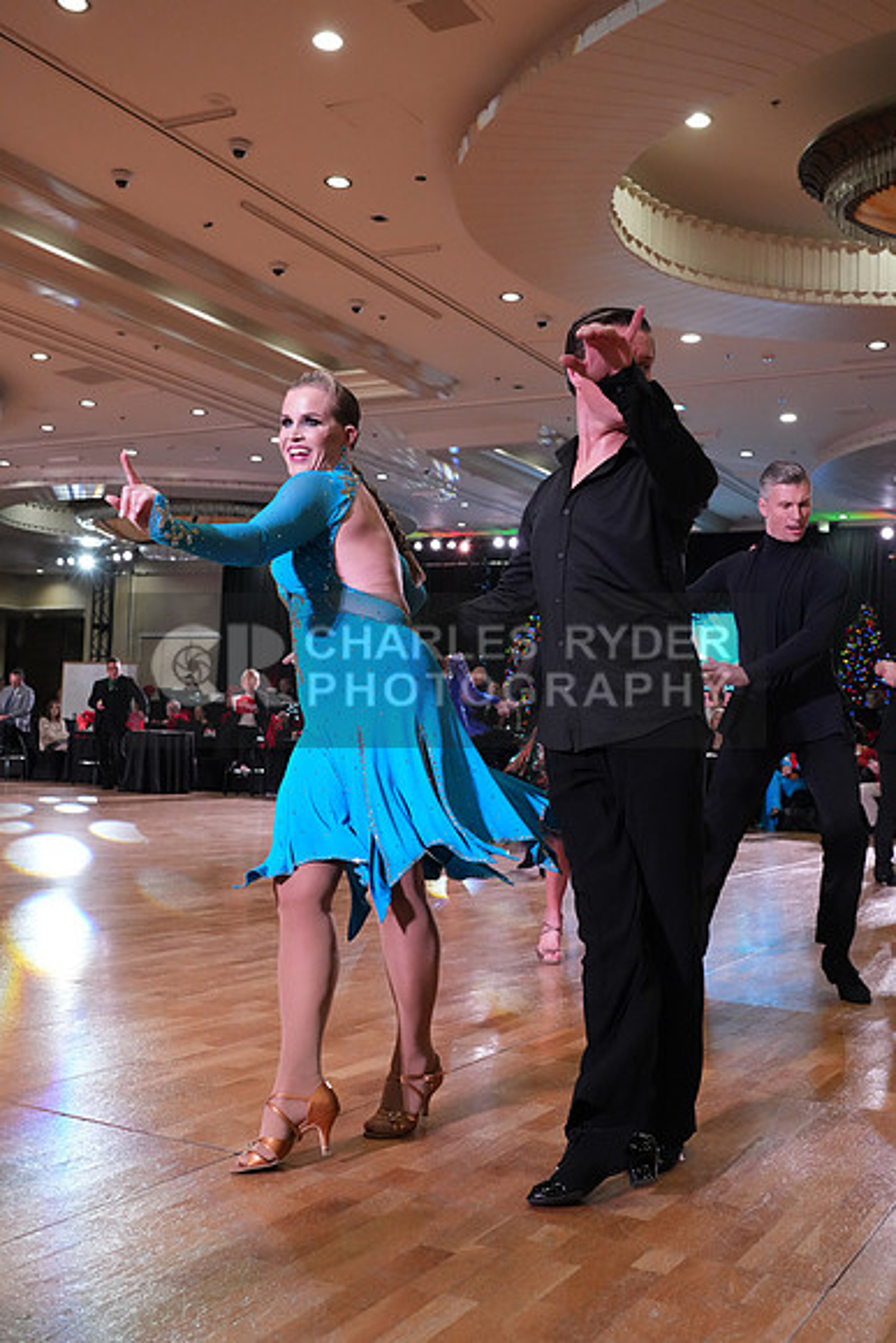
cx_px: 448
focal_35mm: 35
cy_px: 672
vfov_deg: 54.4
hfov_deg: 37.9
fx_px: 1306
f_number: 5.6
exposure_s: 1/320
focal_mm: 35
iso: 5000
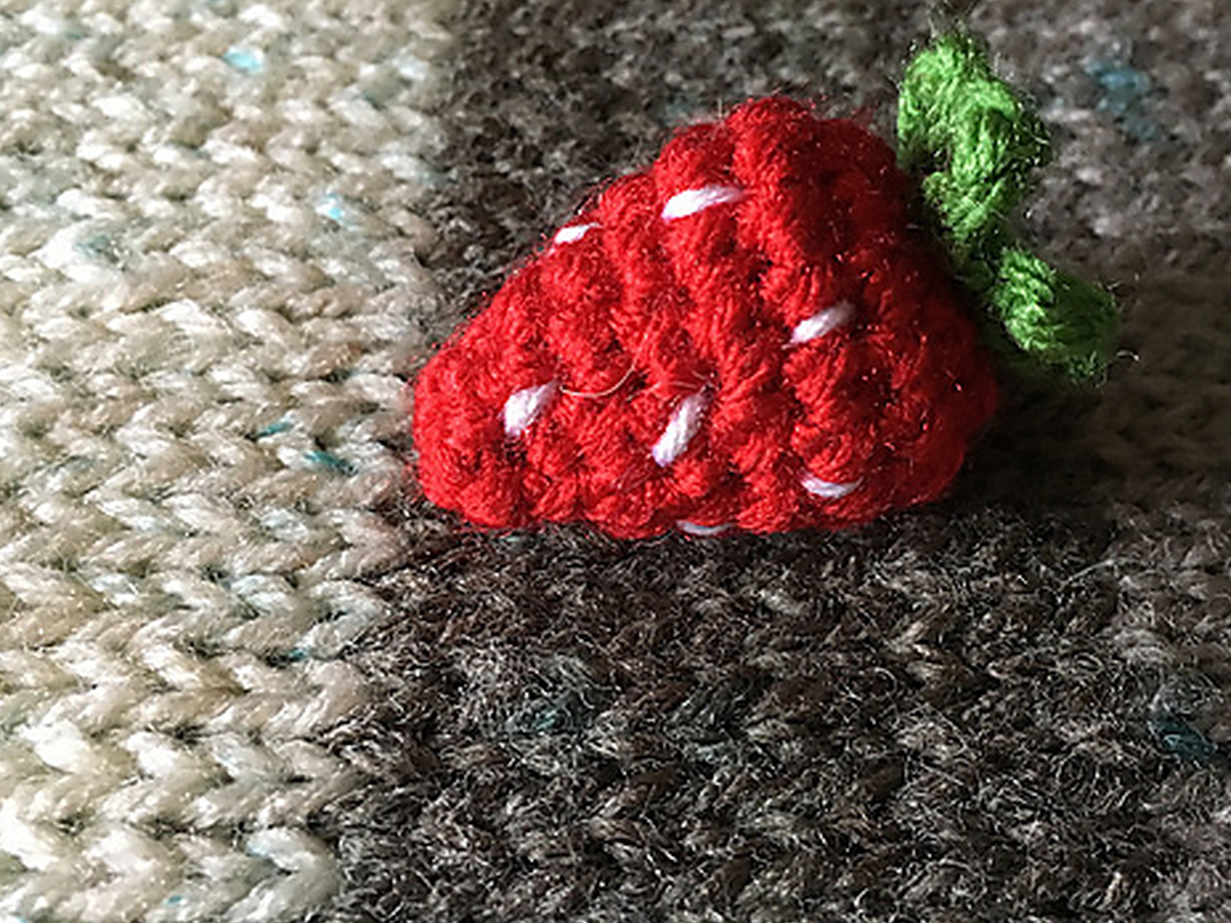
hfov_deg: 46.6
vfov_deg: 35.9
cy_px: 395
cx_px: 730
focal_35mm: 40
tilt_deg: -48.0
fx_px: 1422
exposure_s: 1/30
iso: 200
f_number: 2.2
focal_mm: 4.15
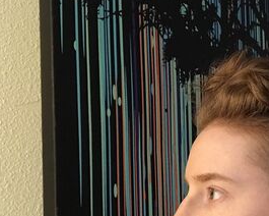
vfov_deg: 26.9
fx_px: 446
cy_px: 152
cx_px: 238
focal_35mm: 56
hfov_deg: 32.1
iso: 200
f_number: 2.2
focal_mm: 2.87
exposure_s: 1/24
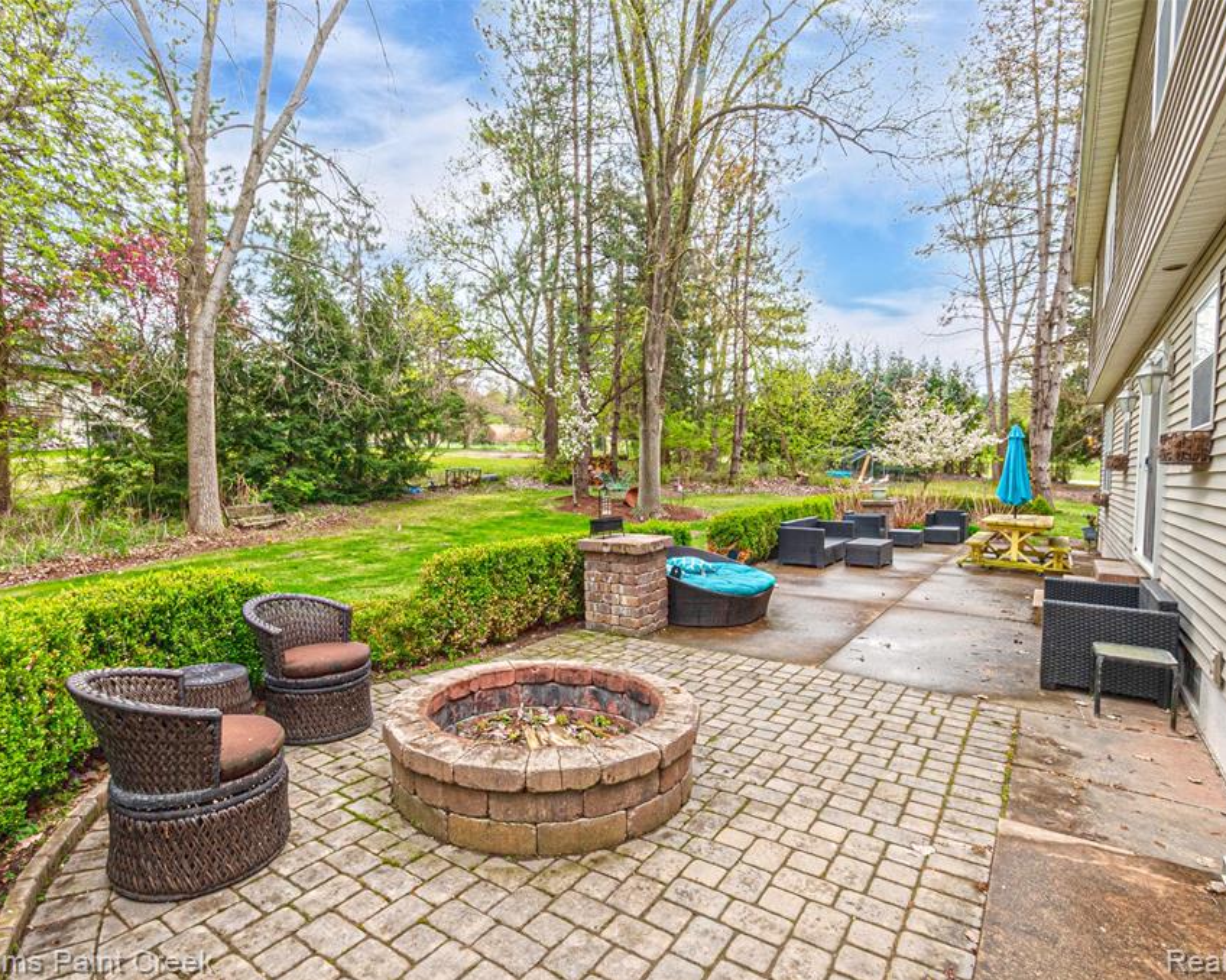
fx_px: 617
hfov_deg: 89.5
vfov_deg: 77.0
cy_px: 491
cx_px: 573
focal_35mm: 17
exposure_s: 1/50
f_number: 14
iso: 160
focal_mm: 10
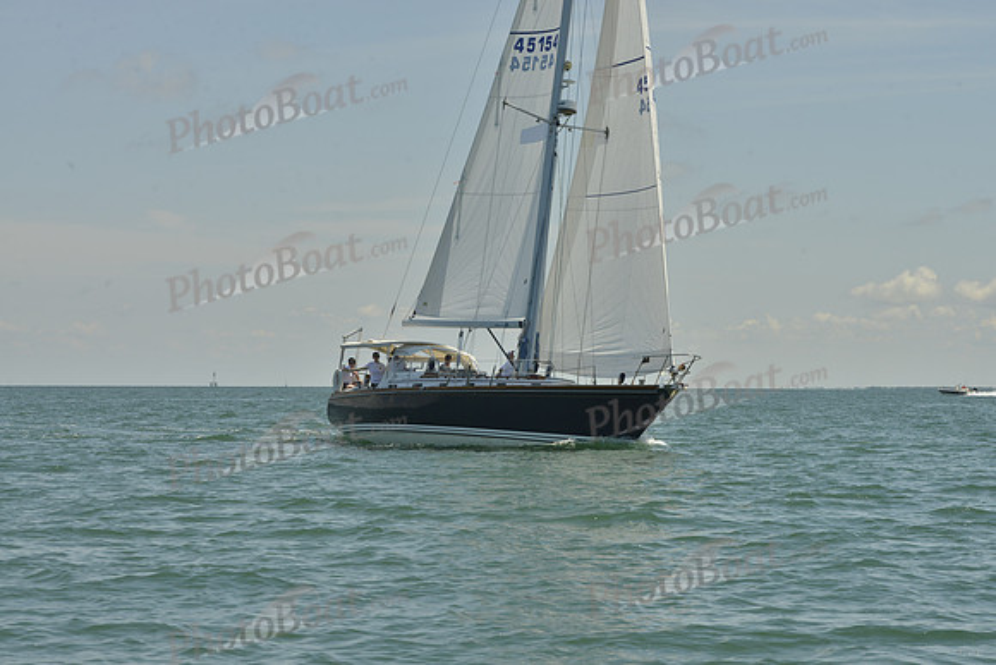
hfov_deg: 22.1
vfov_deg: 14.9
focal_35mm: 92
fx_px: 2546
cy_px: 332
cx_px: 498
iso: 280
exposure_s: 1/500
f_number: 16
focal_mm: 92
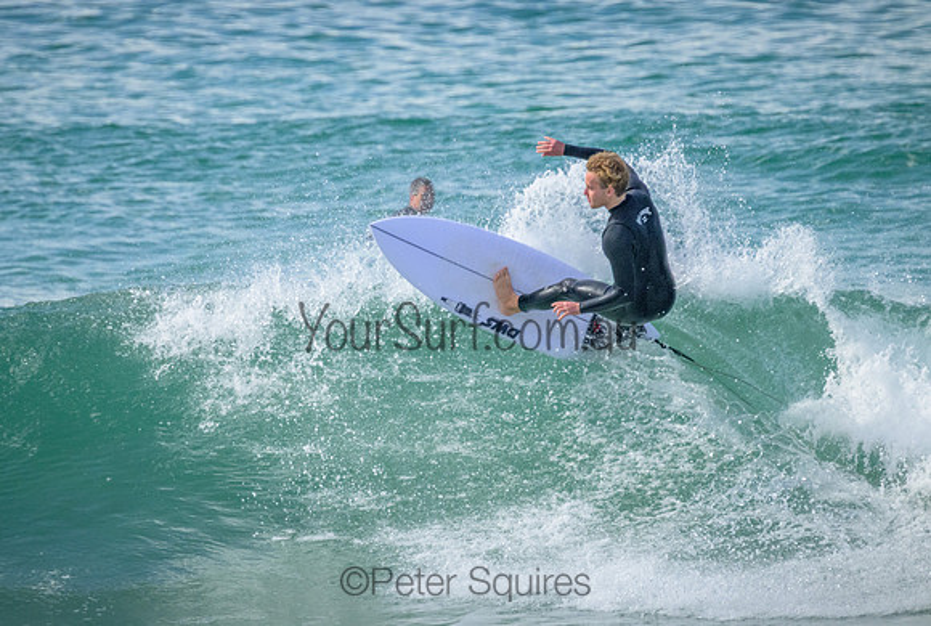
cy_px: 283
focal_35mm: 882
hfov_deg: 2.3
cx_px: 417
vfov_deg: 1.6
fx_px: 22869
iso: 3600
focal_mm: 800
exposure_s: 1/1250
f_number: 11
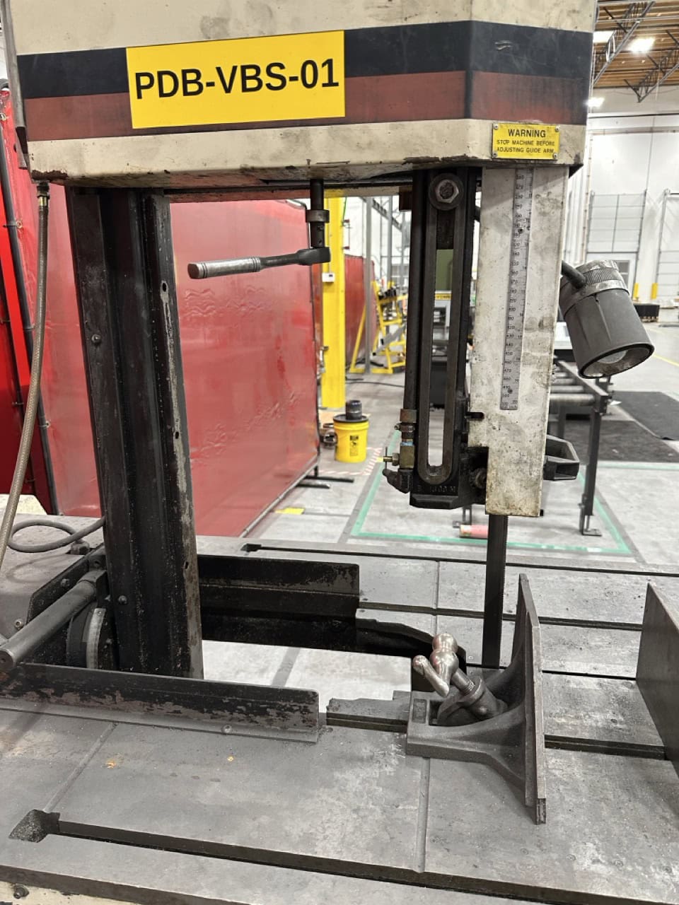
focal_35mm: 24
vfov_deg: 71.6
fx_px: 628
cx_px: 340
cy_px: 452
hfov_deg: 56.8
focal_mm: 6.9
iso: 250
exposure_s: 1/60
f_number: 1.8
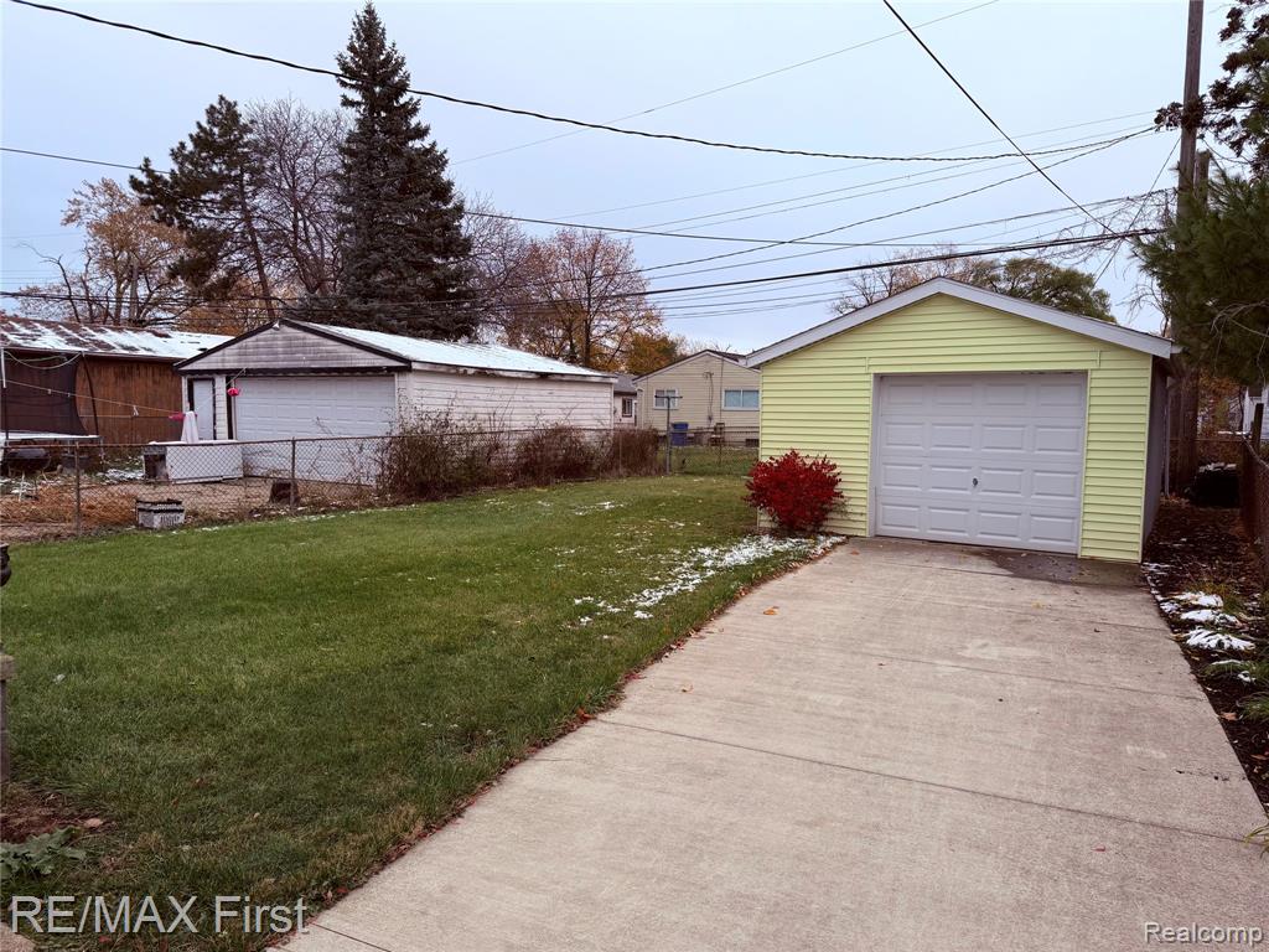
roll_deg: -0.3
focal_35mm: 24
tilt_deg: -5.0
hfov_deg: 71.6
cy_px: 476
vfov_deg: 56.8
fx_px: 880
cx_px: 634
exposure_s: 1/160
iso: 64
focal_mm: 6.76
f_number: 1.78
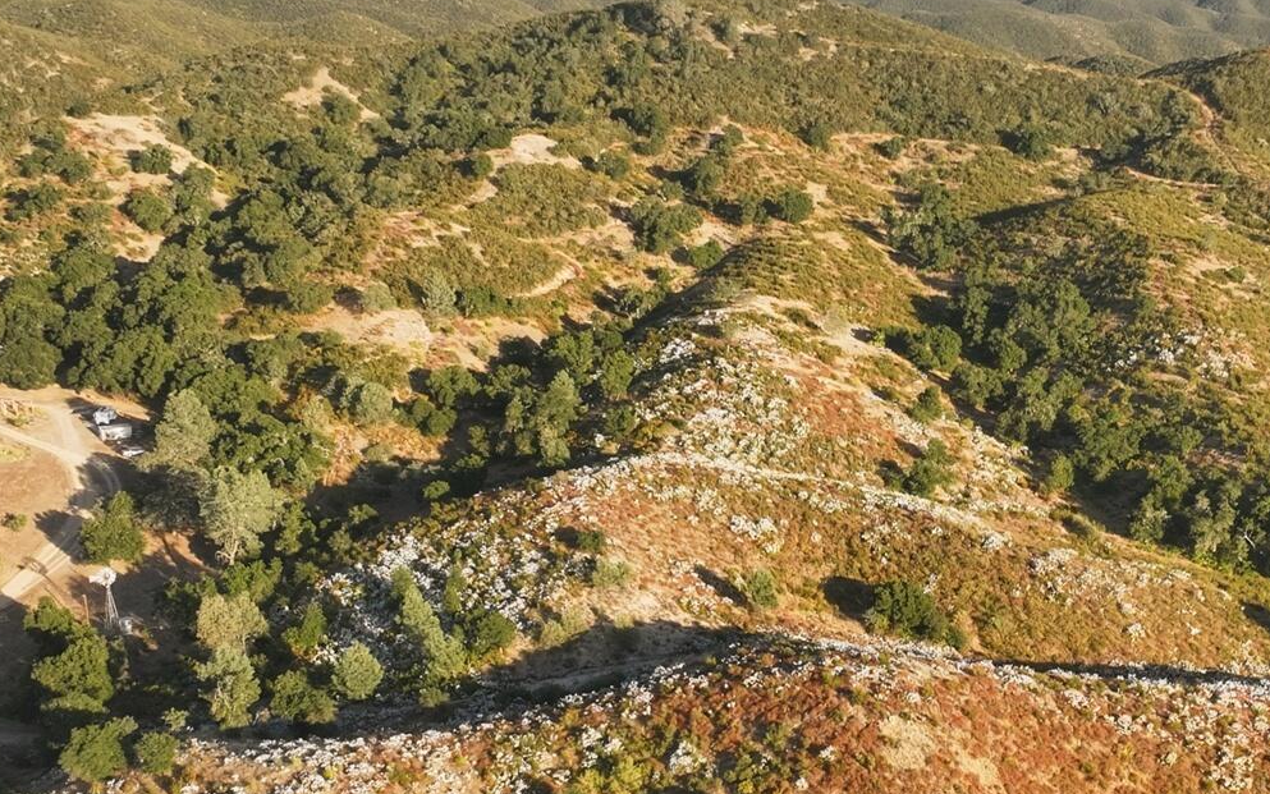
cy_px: 686
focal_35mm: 64
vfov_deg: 20.0
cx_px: 903
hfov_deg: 31.6
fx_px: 2216
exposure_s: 1/1000
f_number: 2.8
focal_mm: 12.3
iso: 120
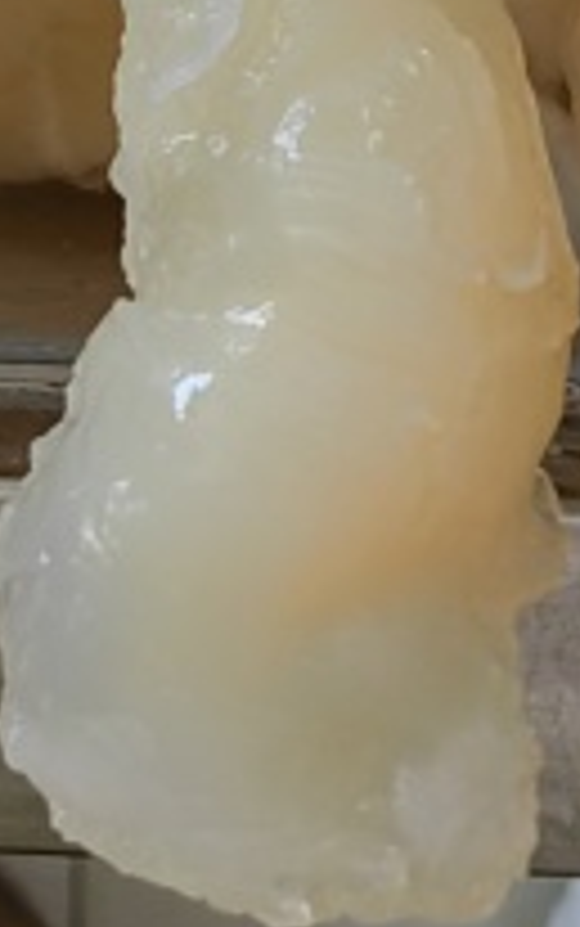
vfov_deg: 11.7
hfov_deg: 8.3
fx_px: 3738
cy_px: -1253
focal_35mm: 148
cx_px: -692
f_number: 1.8
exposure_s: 1/100
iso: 250
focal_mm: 5.54
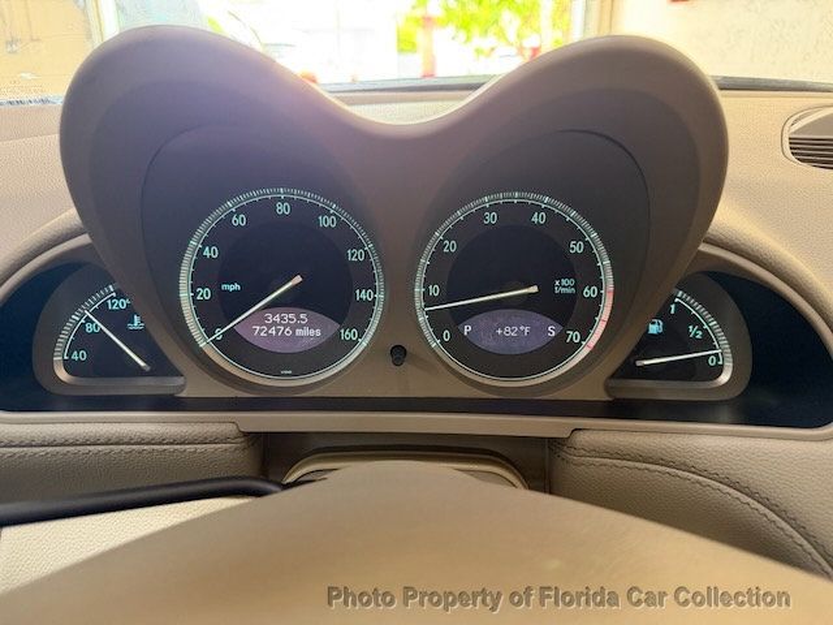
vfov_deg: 56.8
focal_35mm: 24
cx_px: 416
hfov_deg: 71.6
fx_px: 578
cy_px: 312
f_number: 1.78
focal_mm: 6.76
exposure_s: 1/60
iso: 640
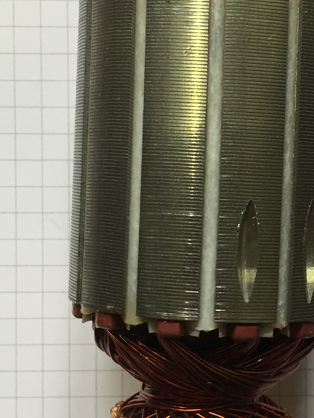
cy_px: 210
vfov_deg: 25.3
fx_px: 931
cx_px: 235
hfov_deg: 19.0
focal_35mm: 77
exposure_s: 1/33
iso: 50
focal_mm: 4.15
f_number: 2.2
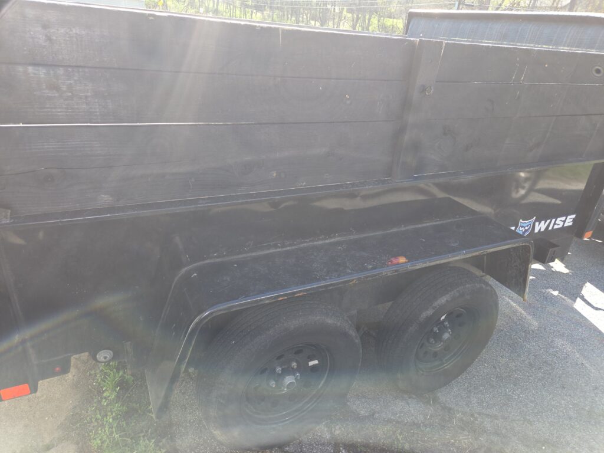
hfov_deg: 73.9
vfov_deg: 58.9
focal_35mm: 23
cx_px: 302
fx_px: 401
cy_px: 226
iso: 25
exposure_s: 1/199
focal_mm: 5.4
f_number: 1.8
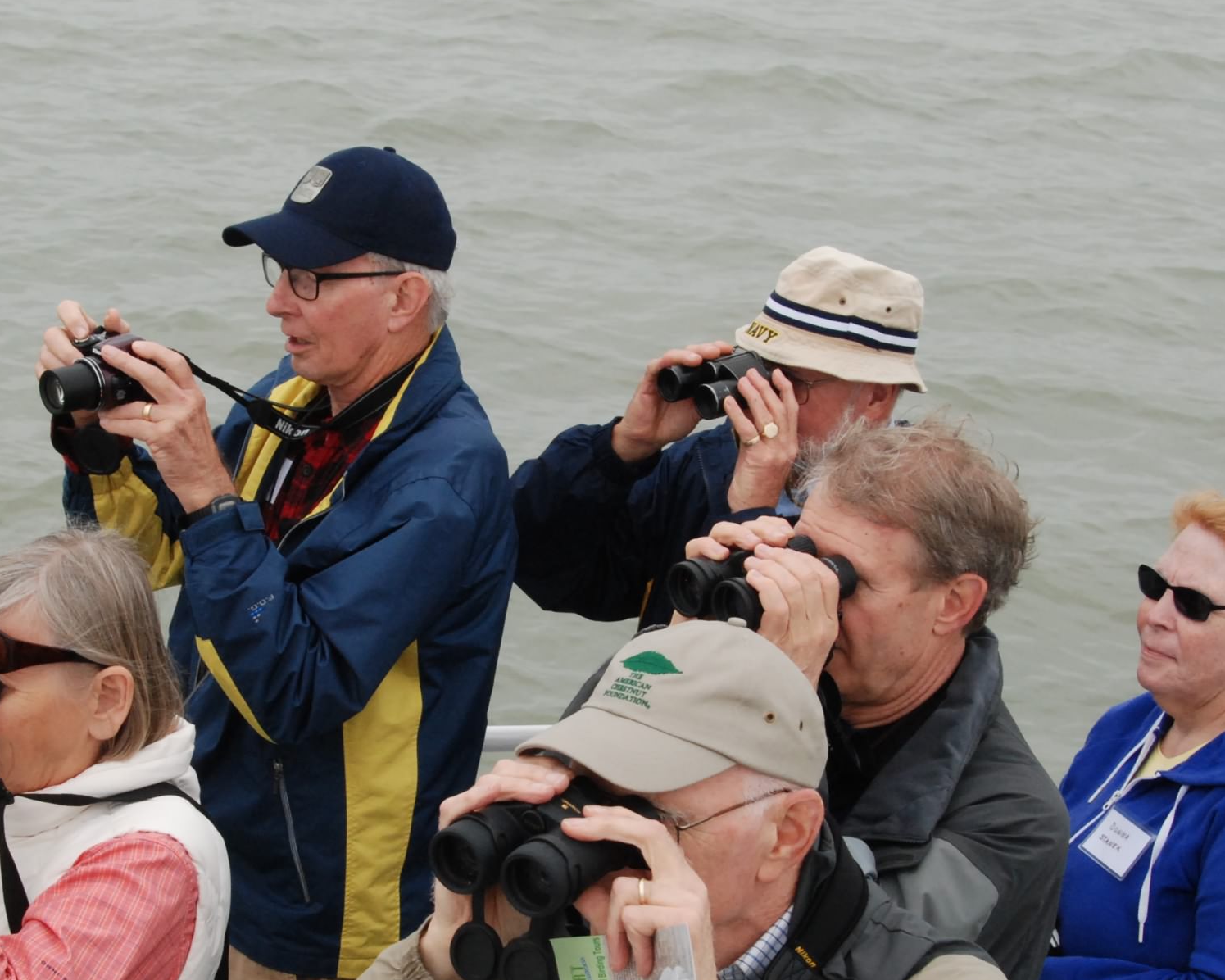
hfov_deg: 20.1
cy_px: 667
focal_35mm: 95
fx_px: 3444
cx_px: 460
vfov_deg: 16.2
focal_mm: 36
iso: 800
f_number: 10
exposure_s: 1/400
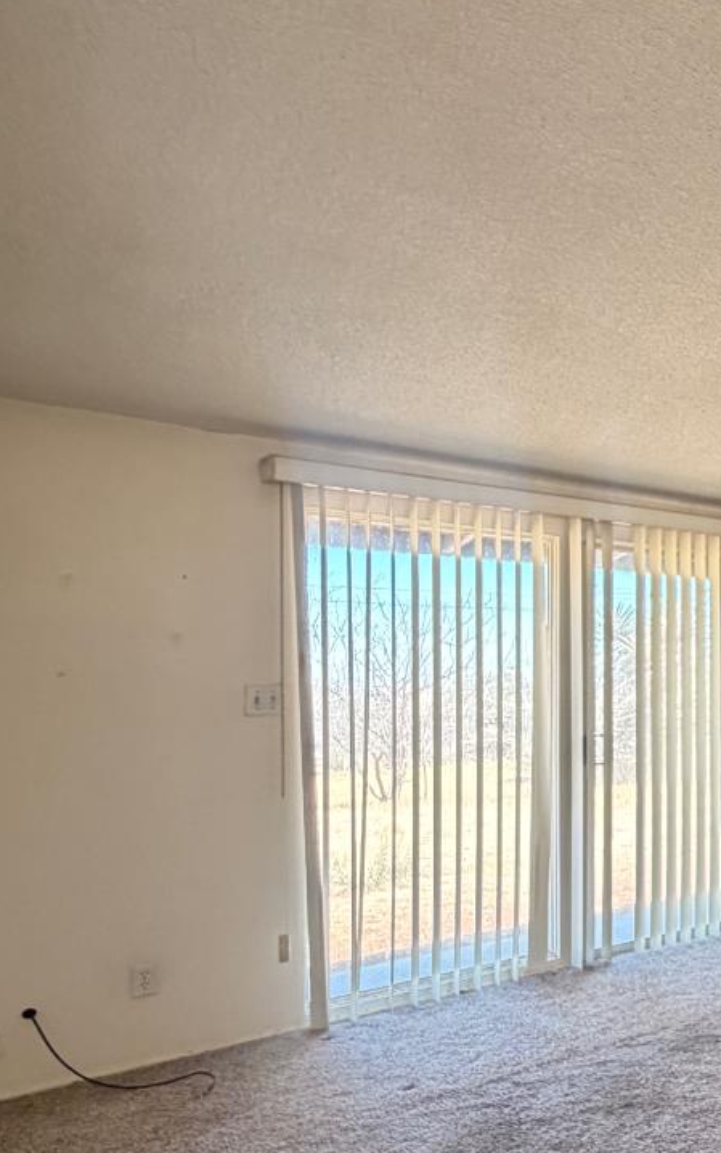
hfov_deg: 27.3
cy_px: 682
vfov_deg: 60.8
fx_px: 974
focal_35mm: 31
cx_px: 1097
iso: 320
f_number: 2.2
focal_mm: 2.22
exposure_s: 1/98
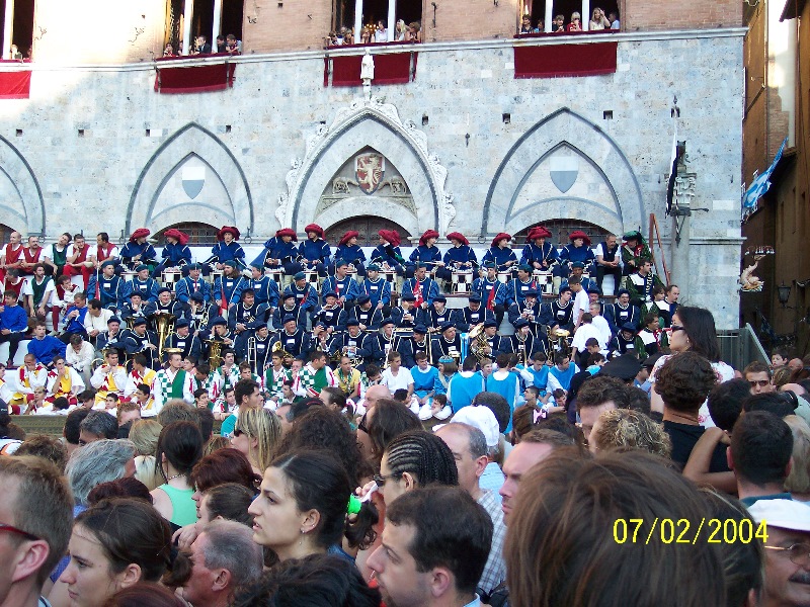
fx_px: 889
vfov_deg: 37.7
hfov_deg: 49.0
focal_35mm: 38
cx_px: 405
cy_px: 304
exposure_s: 1/250
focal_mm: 8
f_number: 2.8
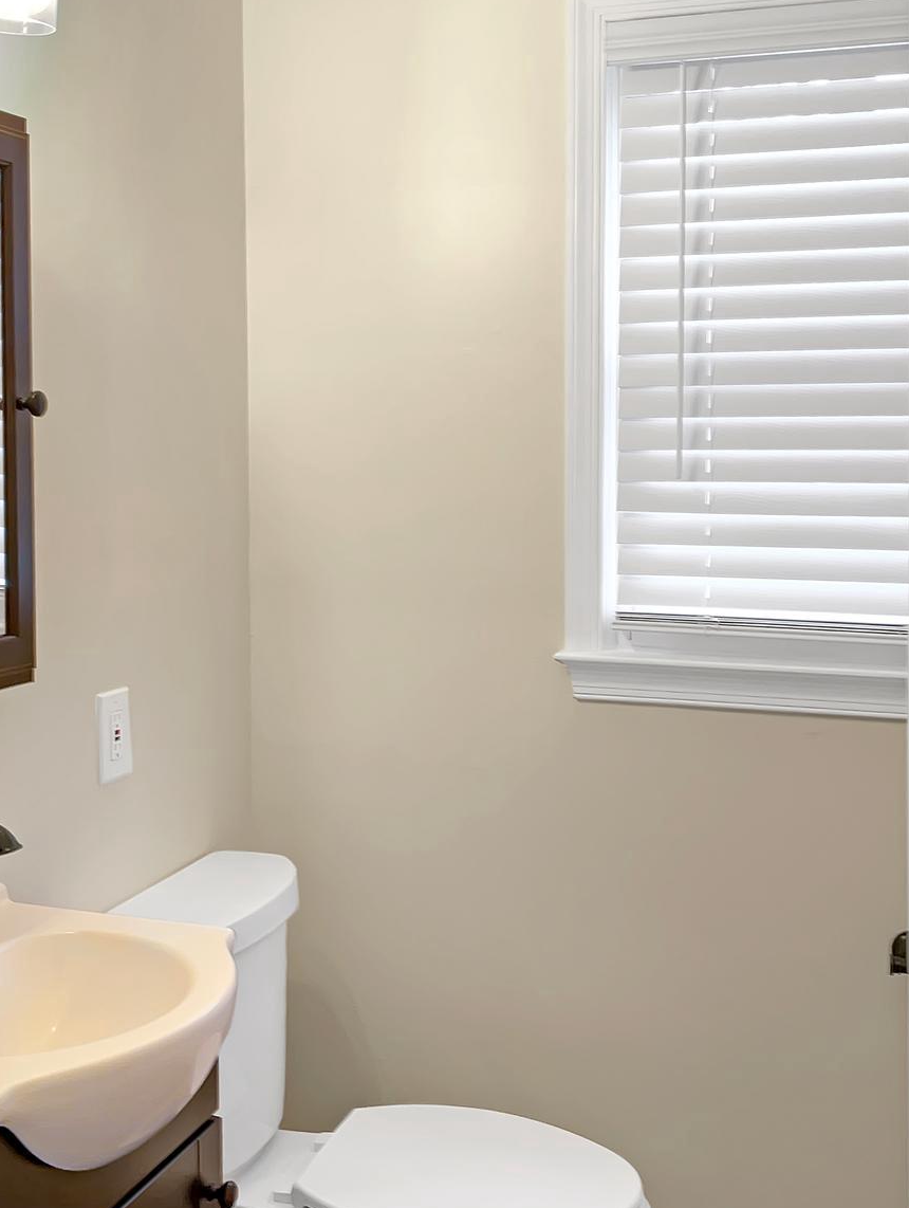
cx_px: 406
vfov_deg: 47.5
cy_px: 732
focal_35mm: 39
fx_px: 1362
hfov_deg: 36.9
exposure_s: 1/8
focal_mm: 3
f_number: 1.8
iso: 16
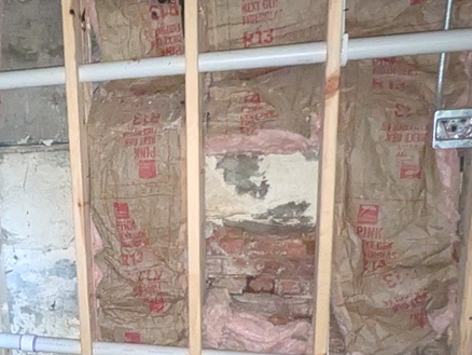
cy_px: 281
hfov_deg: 38.9
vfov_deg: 30.8
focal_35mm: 46
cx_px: 66
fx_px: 628
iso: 3066
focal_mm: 1.85
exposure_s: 1/19.1
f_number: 2.2
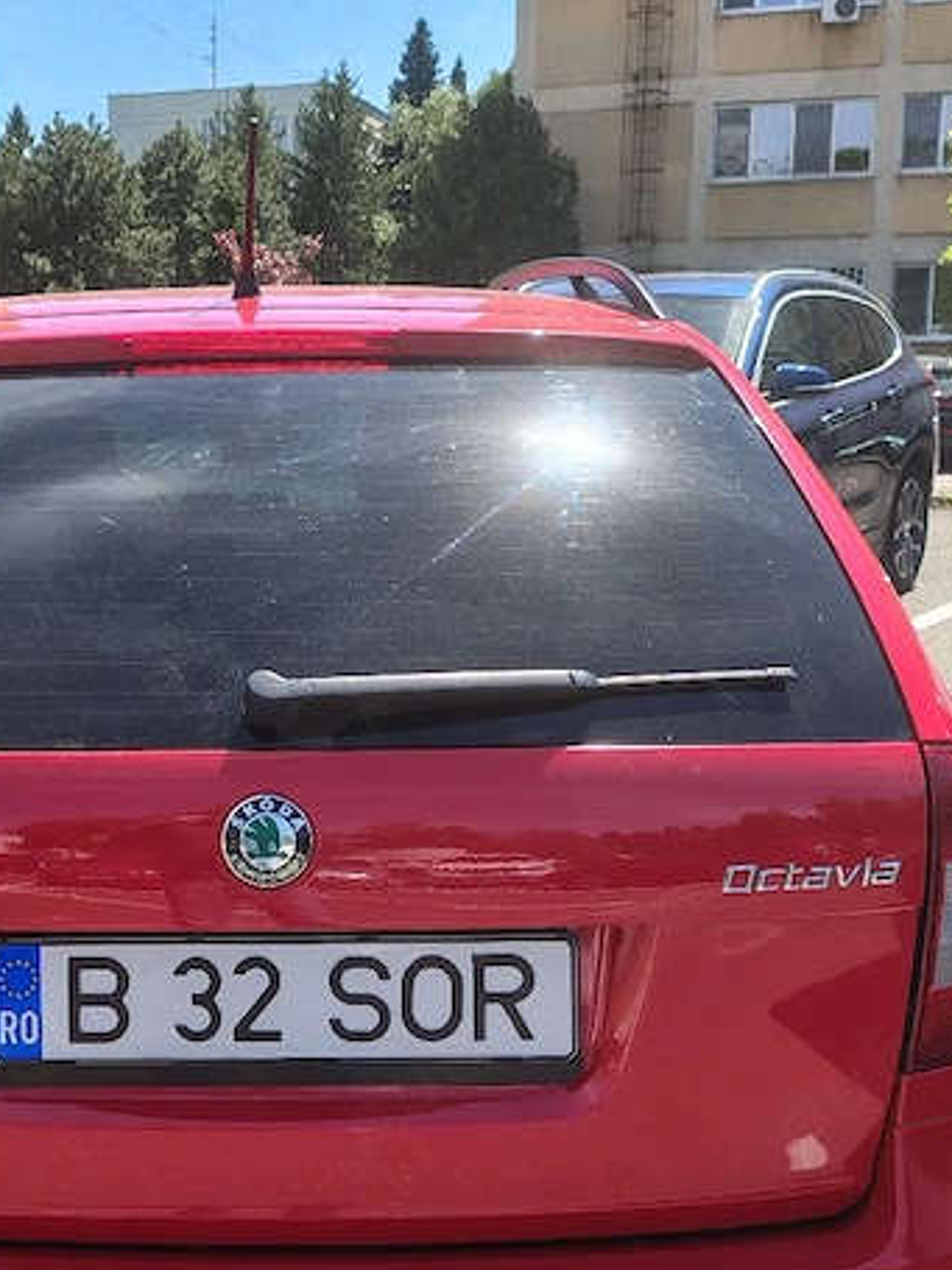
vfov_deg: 43.0
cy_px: 648
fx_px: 1614
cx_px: 198
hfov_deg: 32.0
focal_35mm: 44
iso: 144
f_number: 1.7
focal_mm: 4.71
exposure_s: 1/833
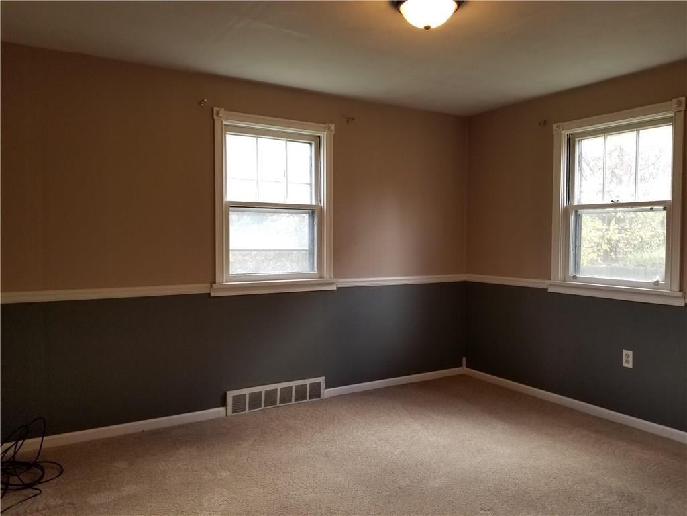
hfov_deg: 67.3
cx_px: 344
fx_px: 516
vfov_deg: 53.1
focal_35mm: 26
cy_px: 258
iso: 64
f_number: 1.7
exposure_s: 1/60
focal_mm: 4.3
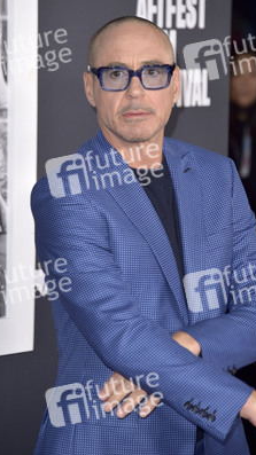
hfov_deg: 5.7
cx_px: 138
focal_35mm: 211
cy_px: 228
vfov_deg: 10.2
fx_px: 2549
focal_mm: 200
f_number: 6.3
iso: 1250
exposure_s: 1/200
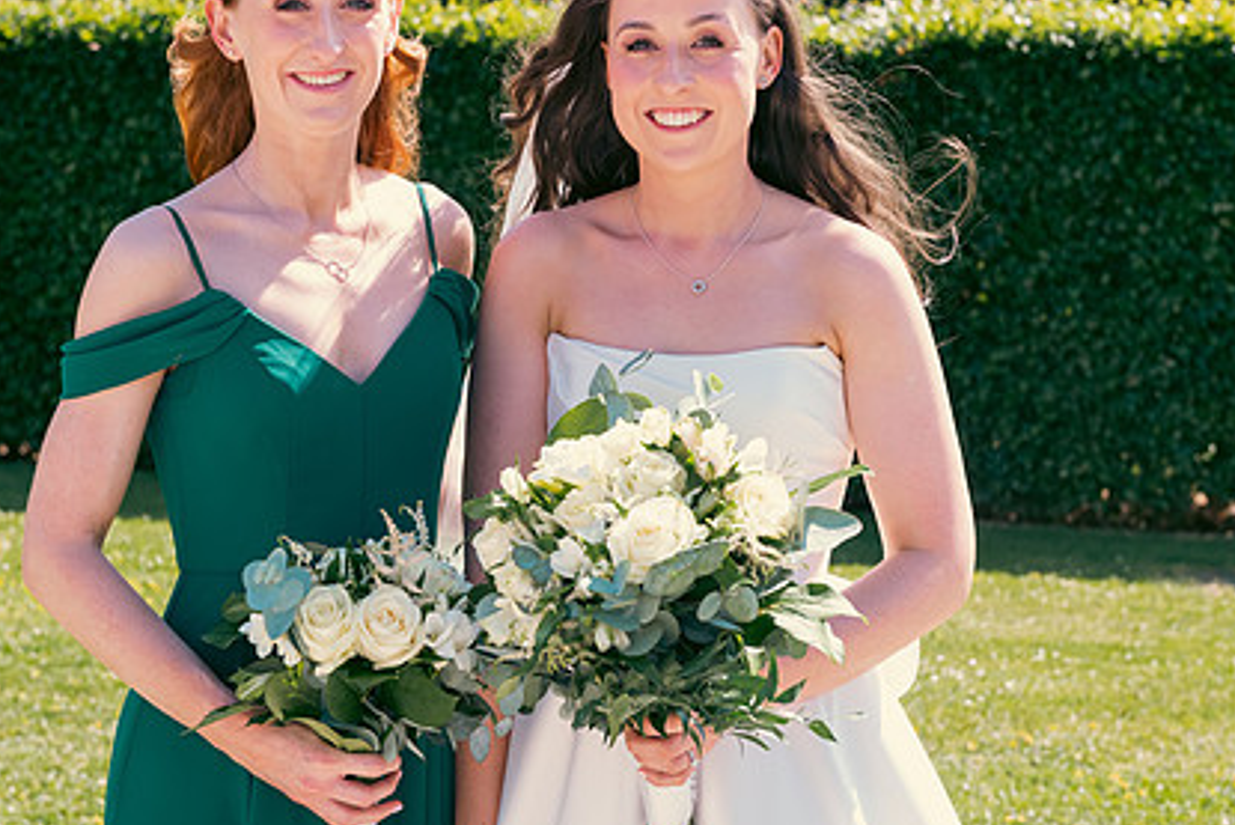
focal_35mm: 81
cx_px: 577
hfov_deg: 25.0
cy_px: 302
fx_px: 2780
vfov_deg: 16.8
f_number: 6.3
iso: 200
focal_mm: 58
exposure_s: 1/320
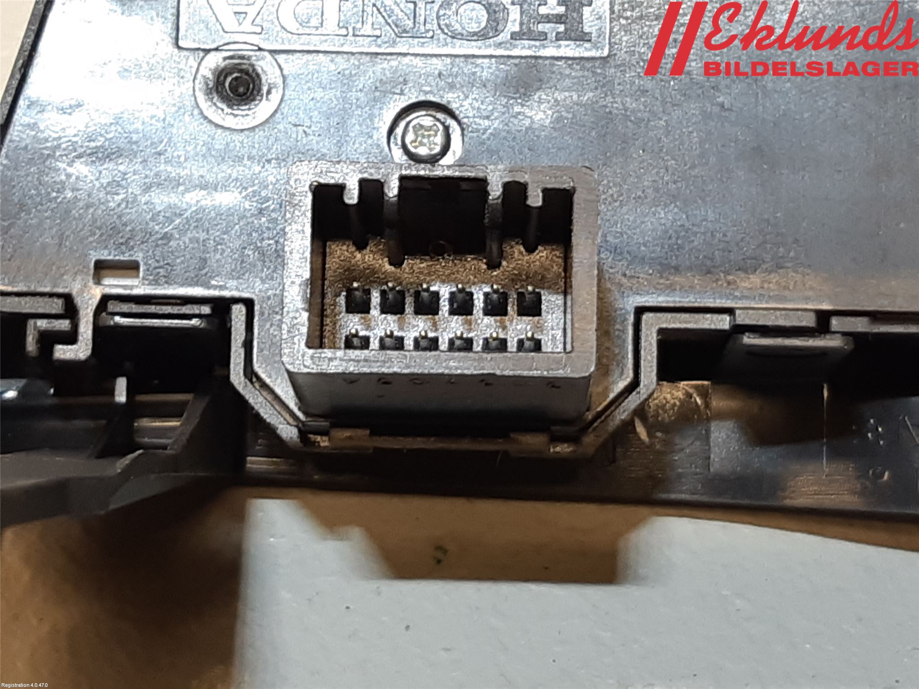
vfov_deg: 53.1
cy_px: 344
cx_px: 460
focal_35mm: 26
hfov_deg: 67.3
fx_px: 690
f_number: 1.7
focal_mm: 3.93
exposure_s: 1/50
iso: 64
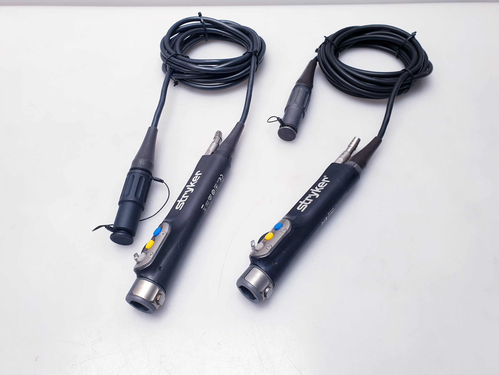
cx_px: 250
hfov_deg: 67.3
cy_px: 188
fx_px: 375
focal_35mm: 26
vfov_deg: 53.1
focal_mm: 4.3
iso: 64
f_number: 2.4
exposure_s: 1/50
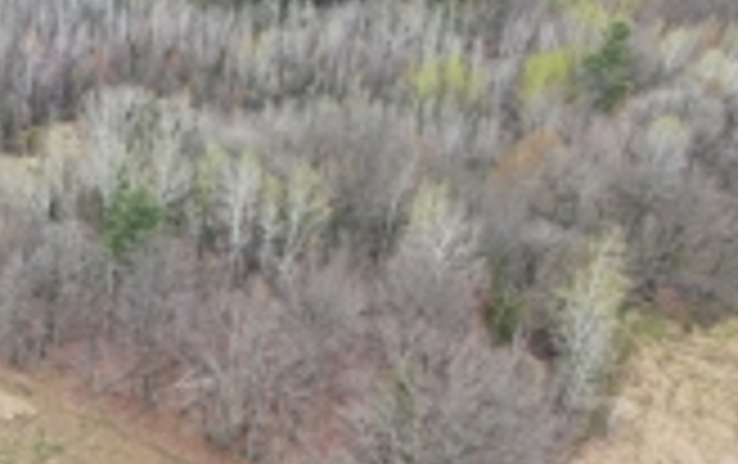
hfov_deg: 30.1
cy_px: 378
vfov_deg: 20.8
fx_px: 1249
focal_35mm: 62
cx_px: -40
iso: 100
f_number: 2.8
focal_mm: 4.39
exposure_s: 1/160
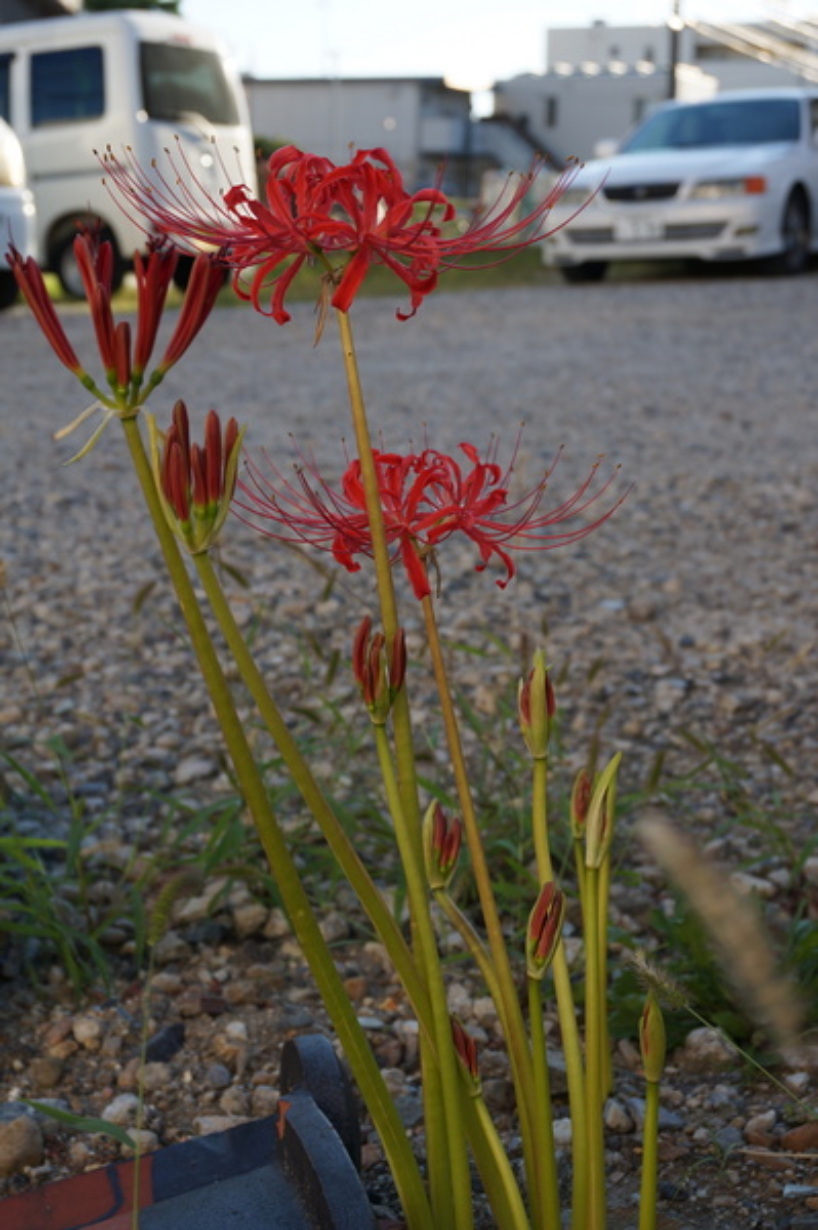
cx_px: 409
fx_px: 1741
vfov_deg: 38.9
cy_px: 615
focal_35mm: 51
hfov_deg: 26.4
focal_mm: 34
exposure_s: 1/100
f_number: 7.1
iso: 100
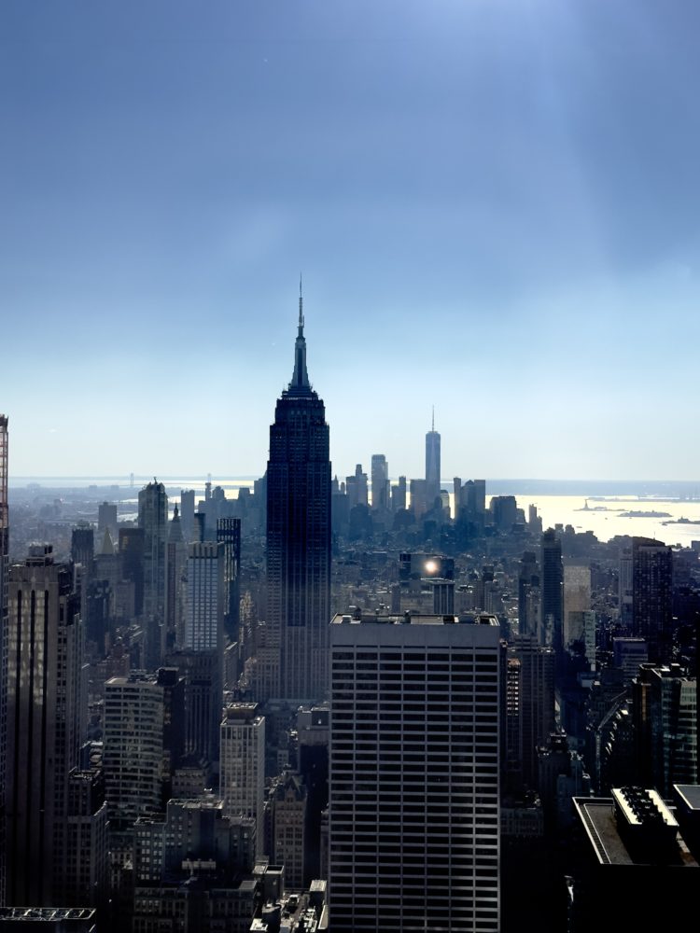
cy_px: 466
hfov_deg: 30.3
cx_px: 350
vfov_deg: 39.7
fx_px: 1294
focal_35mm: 48
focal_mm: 6.86
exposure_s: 1/12048
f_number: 1.78
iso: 64
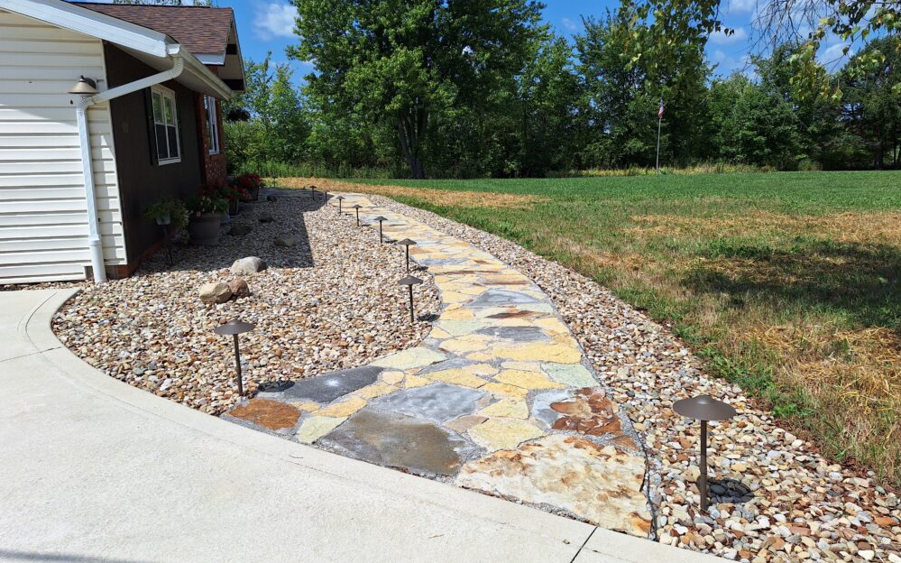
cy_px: 270
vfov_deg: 49.2
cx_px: 448
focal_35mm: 25
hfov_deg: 72.6
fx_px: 614
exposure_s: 1/3413
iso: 40
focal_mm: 5.54
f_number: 1.8
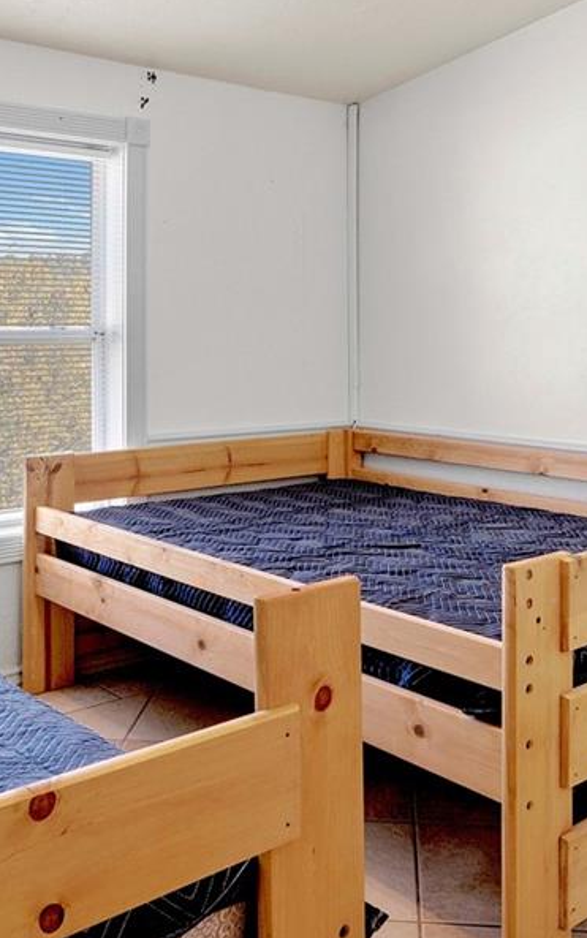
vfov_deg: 49.8
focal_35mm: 39
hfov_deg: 32.8
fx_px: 998
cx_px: 295
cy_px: 339
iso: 640
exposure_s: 1/2
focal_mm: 14
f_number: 14
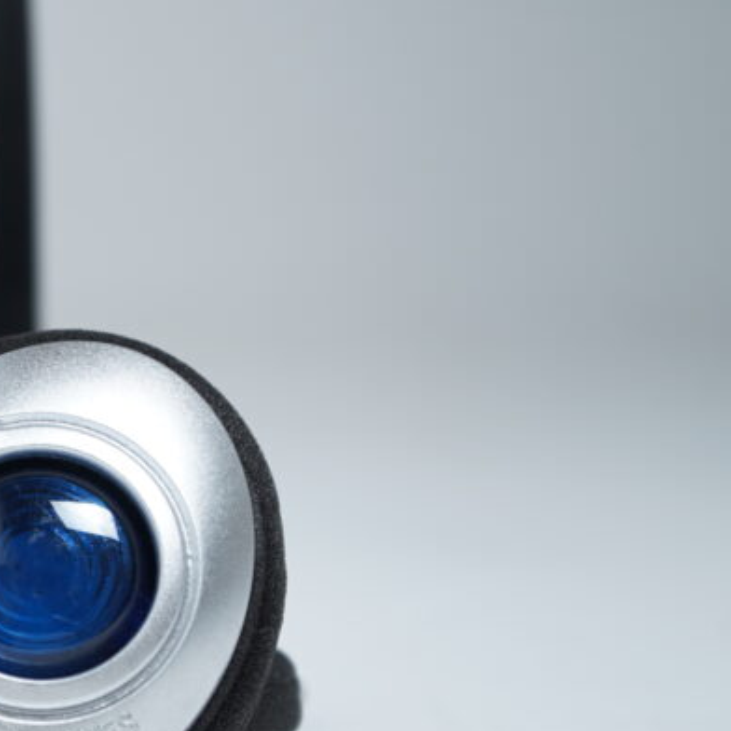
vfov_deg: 12.7
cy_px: 338
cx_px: -369
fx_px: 3297
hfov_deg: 12.1
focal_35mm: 138
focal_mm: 53
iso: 160
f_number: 5.6
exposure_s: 1/5
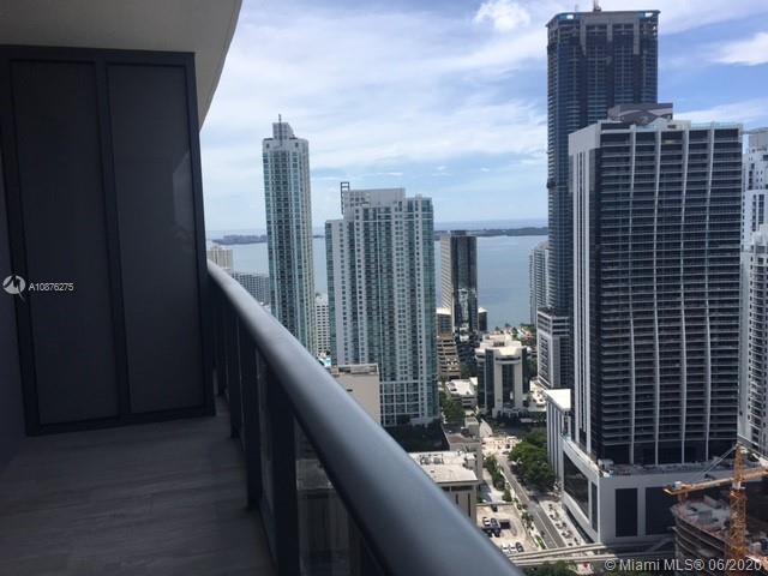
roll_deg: +1.9
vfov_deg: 48.2
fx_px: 643
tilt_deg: -3.8
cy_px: 288
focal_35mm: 29
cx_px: 384
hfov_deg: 61.7
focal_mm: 4.15
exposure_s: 1/2747
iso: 25
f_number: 2.2
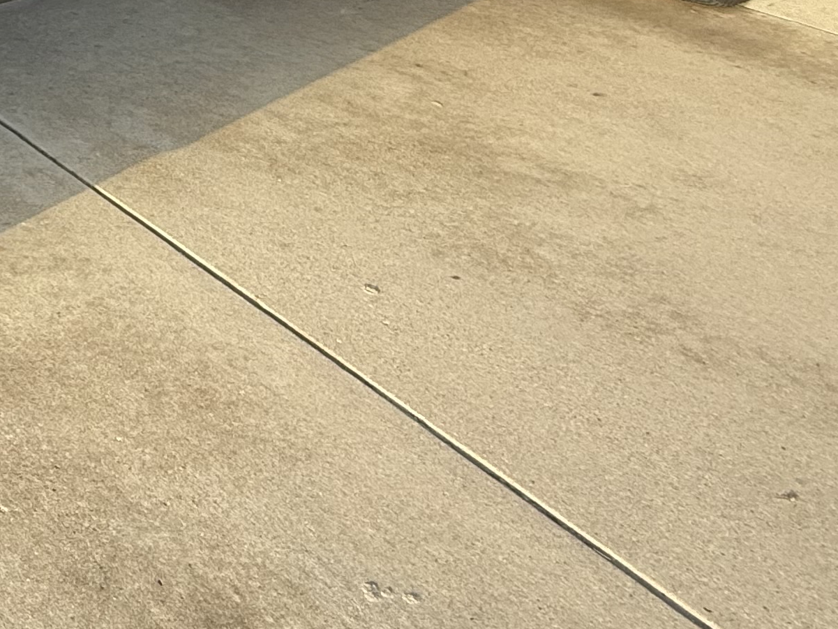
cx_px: -292
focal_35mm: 47
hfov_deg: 30.4
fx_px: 1138
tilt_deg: -14.6
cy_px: -167
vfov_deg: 26.6
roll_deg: -1.3
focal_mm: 2.22
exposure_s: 1/99
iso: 125
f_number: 2.2
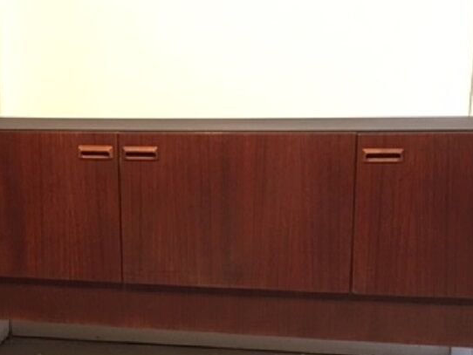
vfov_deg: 25.3
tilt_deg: -14.0
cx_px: 185
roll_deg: -0.6
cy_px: 277
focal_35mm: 57
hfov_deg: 33.6
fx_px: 779
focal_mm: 4.15
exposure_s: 1/10
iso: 80
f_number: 2.2
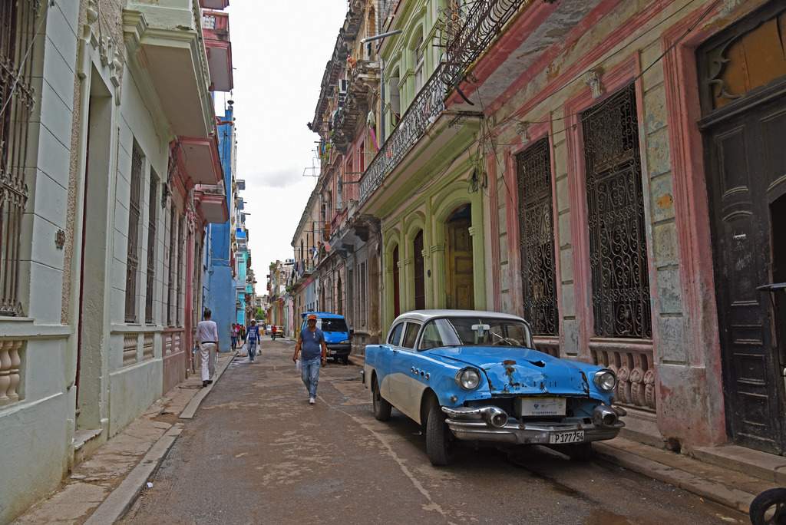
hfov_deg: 67.4
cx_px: 393
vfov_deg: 48.0
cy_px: 262
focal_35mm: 27
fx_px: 590
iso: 100
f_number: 5
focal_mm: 27
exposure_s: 1/125
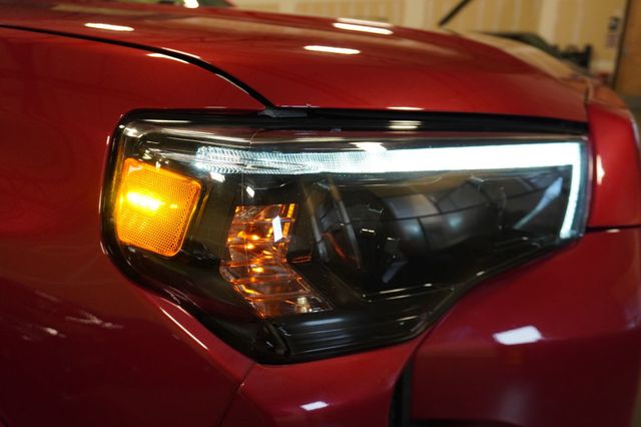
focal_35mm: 27
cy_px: 214
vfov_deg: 47.9
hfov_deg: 67.4
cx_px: 320
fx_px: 480
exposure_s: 1/60
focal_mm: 18
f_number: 4
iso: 640
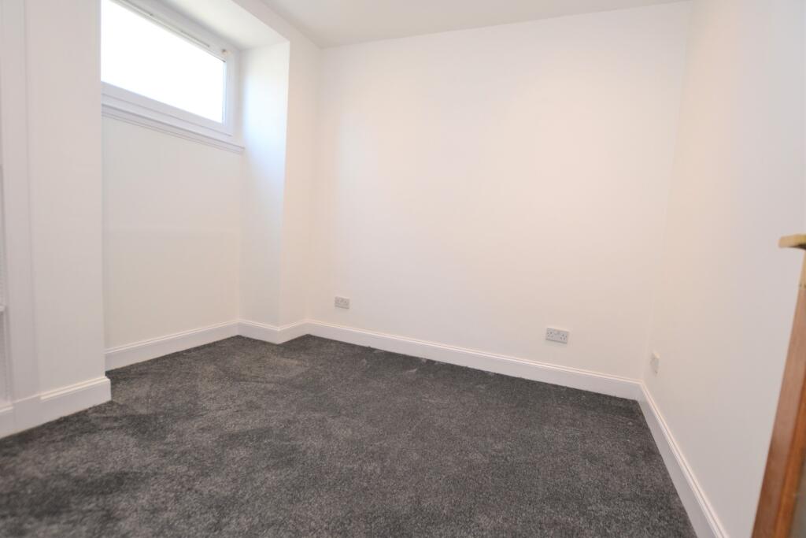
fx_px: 336
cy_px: 269
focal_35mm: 15
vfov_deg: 77.3
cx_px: 403
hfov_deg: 100.4
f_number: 4
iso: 400
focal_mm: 10
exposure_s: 1/60
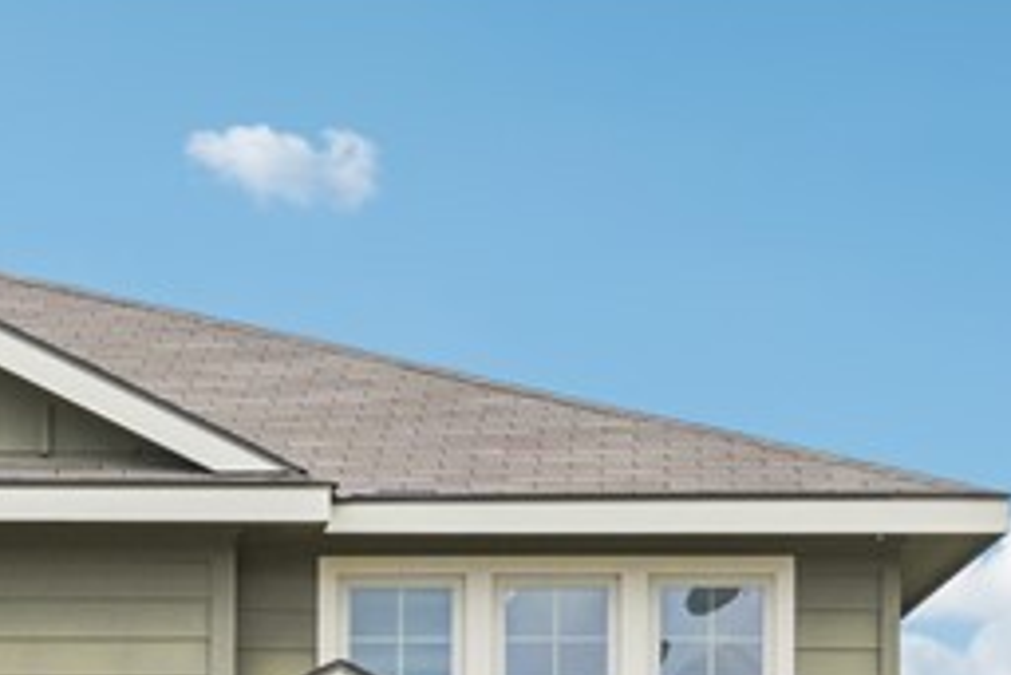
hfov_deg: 14.3
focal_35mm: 140
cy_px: 1393
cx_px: -83
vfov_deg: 9.2
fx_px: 3934
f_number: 6.7
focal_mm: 22
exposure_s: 1/350
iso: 100
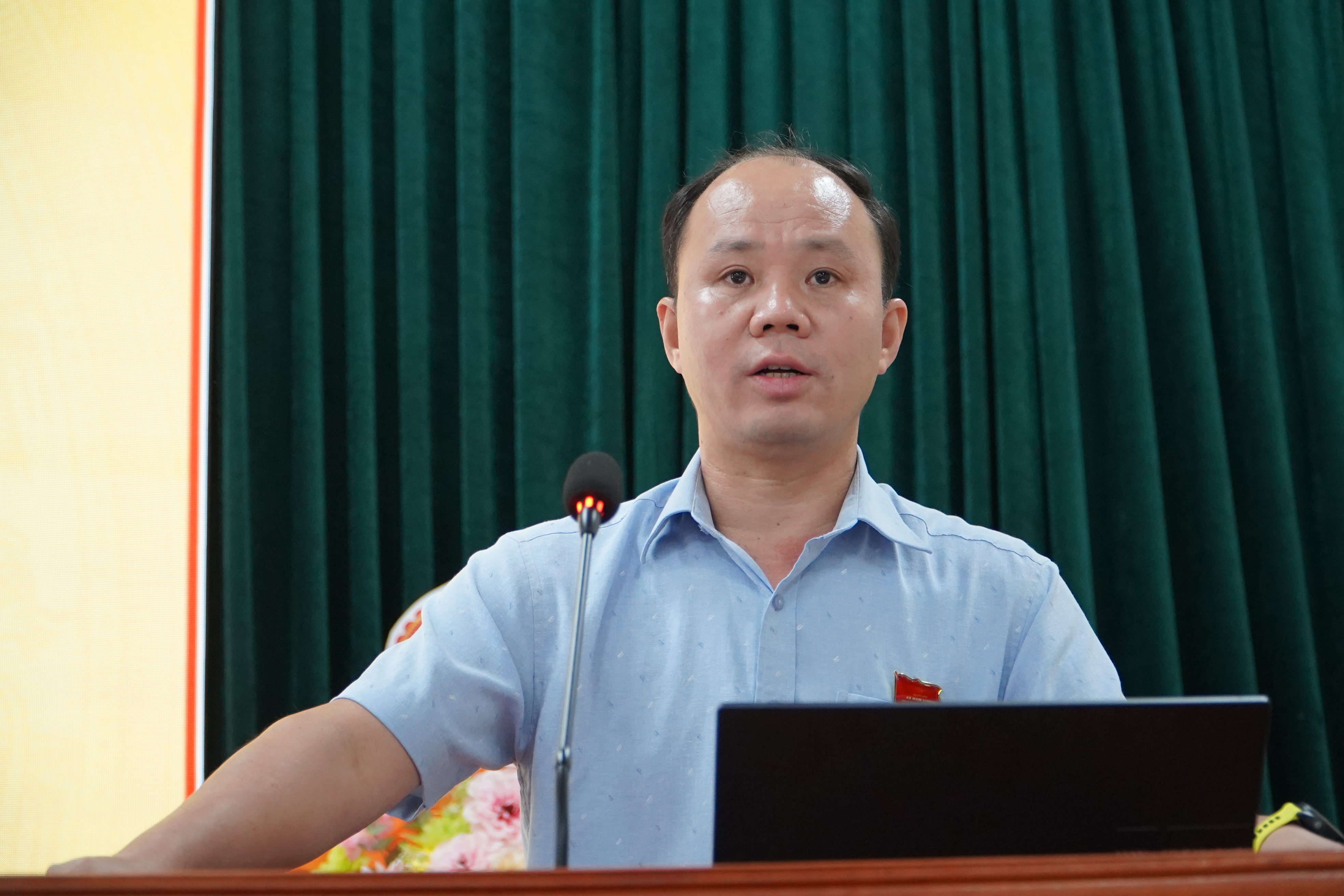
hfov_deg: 25.7
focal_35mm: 79
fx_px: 2949
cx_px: 672
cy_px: 448
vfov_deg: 17.3
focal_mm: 53
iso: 3200
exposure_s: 1/160
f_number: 4
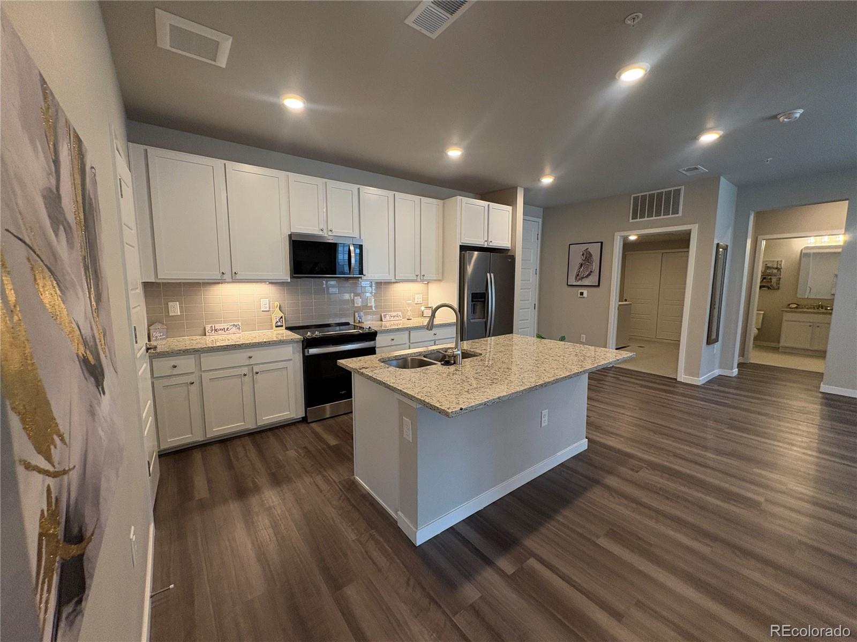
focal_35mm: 14
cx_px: 428
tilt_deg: -6.9
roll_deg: -0.1
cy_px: 321
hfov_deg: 102.1
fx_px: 347
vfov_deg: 85.7
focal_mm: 2.22
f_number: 2.2
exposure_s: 1/120
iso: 250
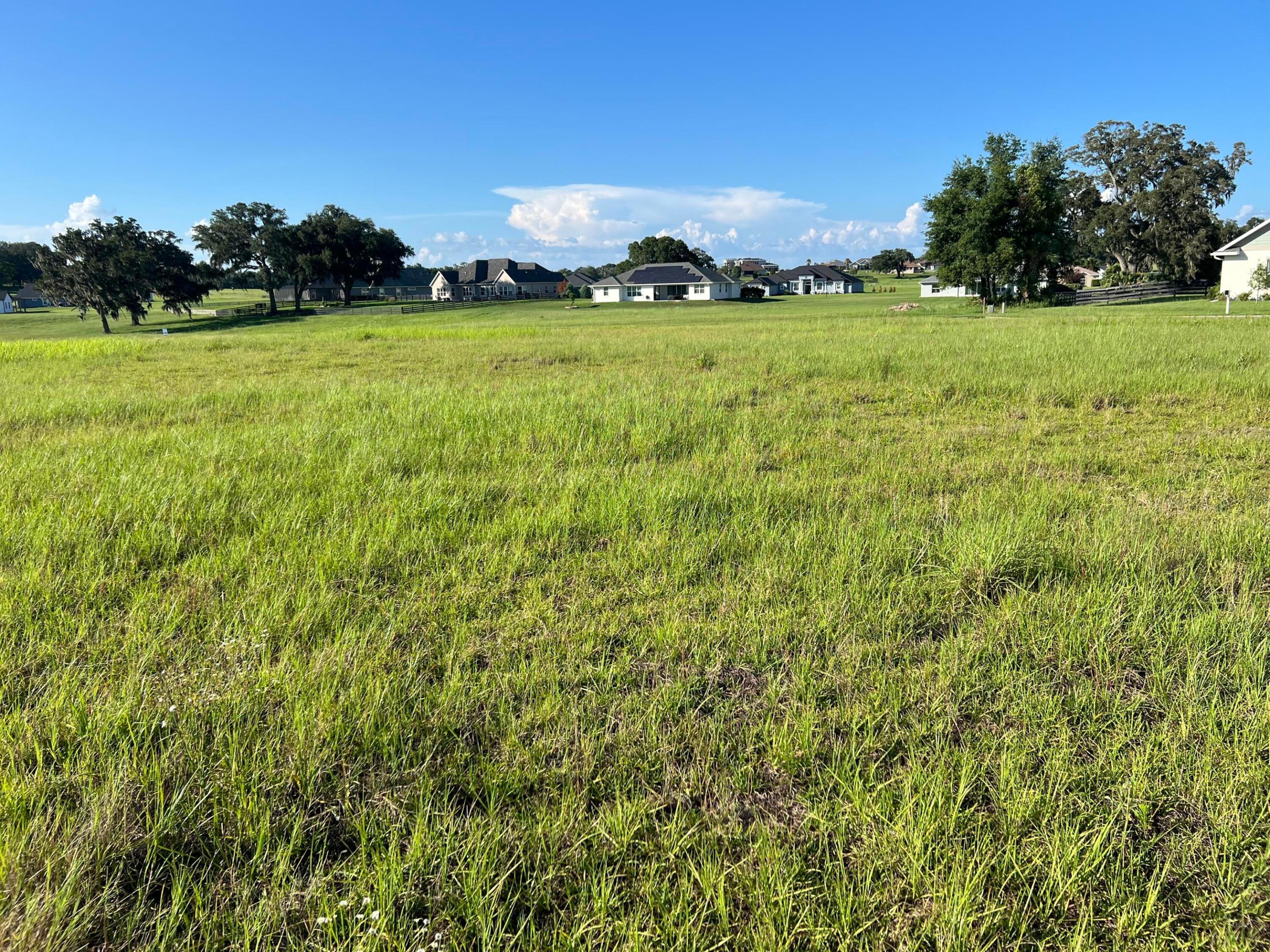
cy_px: 476
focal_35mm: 26
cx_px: 635
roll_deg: +1.7
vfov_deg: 53.1
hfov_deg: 67.3
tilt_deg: -9.9
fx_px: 954
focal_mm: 5.7
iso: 50
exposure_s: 1/3165
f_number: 1.5
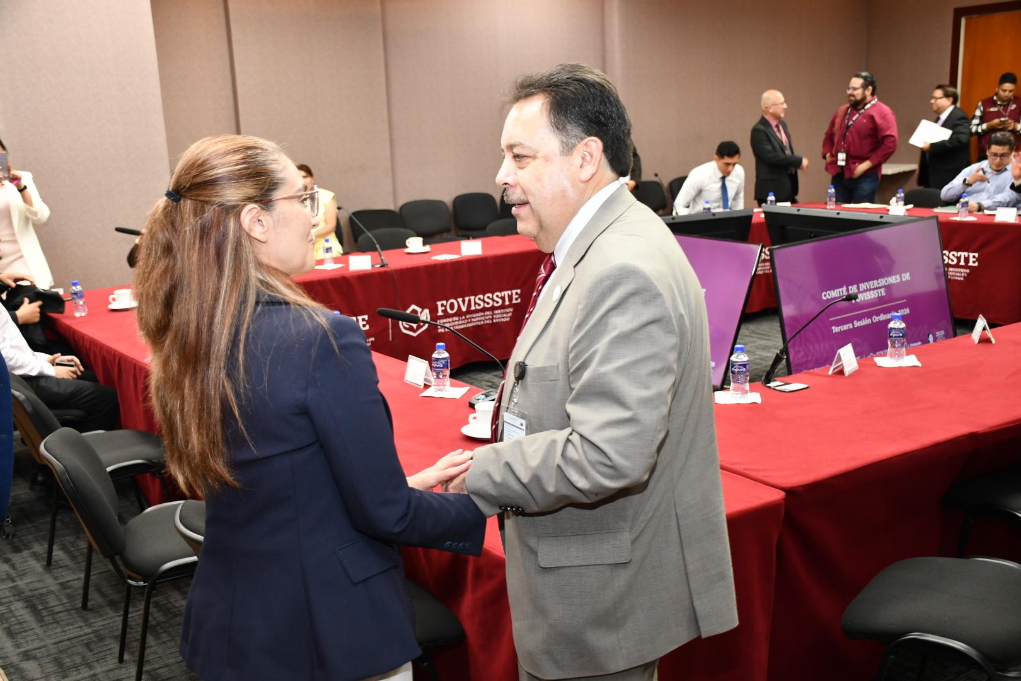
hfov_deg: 48.5
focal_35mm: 40
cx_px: 510
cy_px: 340
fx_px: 1134
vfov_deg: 33.4
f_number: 4
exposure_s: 1/60
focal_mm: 27
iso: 1100
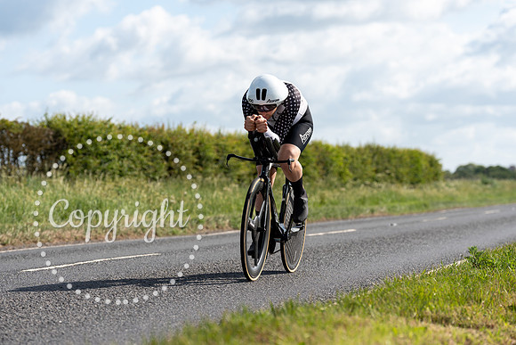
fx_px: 1491
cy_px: 172
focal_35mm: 104
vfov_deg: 13.2
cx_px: 258
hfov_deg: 19.6
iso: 100
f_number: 4
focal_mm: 104
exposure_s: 1/1000
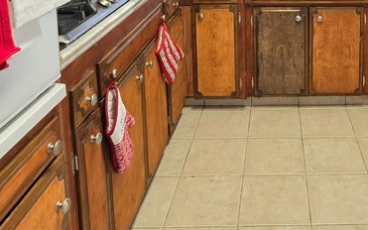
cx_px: 281
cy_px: -61
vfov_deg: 28.3
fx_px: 381
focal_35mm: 38
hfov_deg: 49.3
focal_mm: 2.2
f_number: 1.9
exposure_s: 1/60
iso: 160
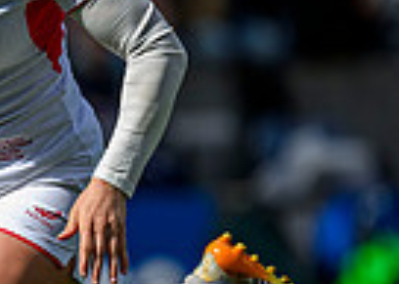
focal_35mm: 2142
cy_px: 40
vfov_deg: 0.7
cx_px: -688
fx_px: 24261
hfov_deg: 0.9
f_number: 4
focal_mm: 400
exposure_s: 1/3200
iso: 500
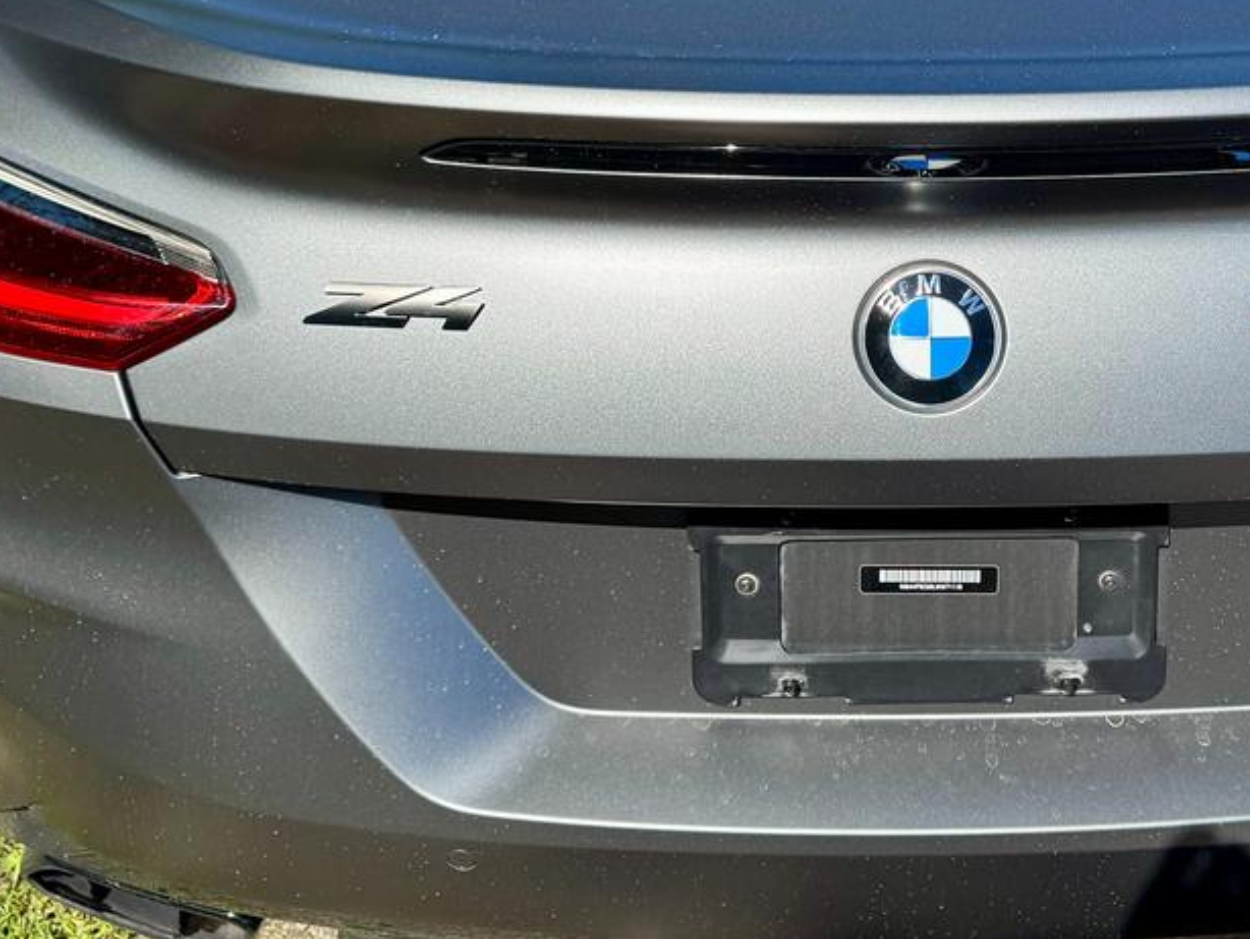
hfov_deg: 37.5
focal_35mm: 50
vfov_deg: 28.1
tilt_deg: -29.7
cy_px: 108
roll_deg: -0.1
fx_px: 1806
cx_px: 886
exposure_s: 1/2174
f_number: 1.78
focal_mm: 6.76
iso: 80
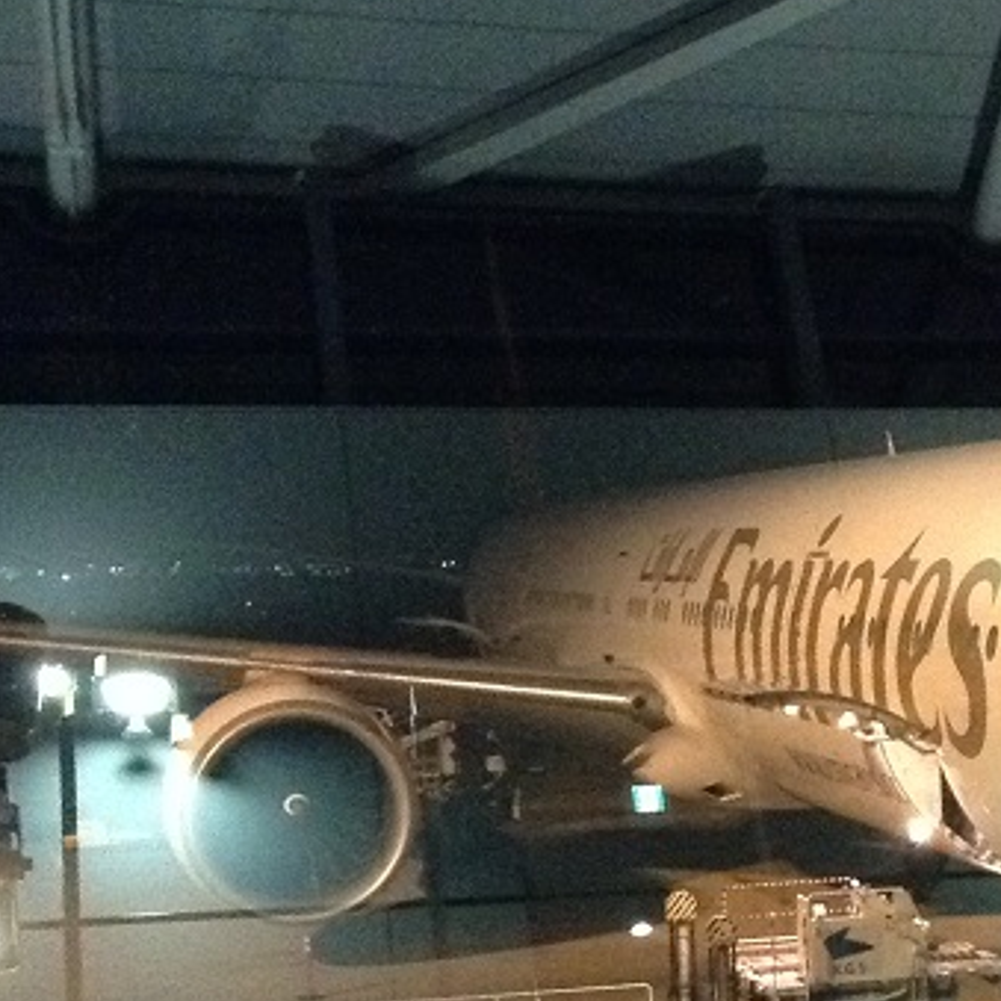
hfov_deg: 19.6
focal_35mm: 86
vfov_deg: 19.9
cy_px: 821
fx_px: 2814
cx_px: 974
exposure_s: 1/15
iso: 640
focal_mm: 3.3
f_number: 2.4
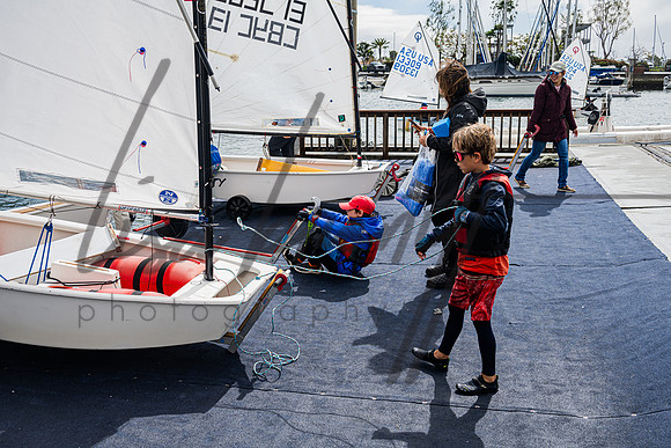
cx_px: 336
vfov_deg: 35.1
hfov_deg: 50.7
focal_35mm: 38
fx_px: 708
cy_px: 224
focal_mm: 38
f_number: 7.1
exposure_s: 1/400
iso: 100
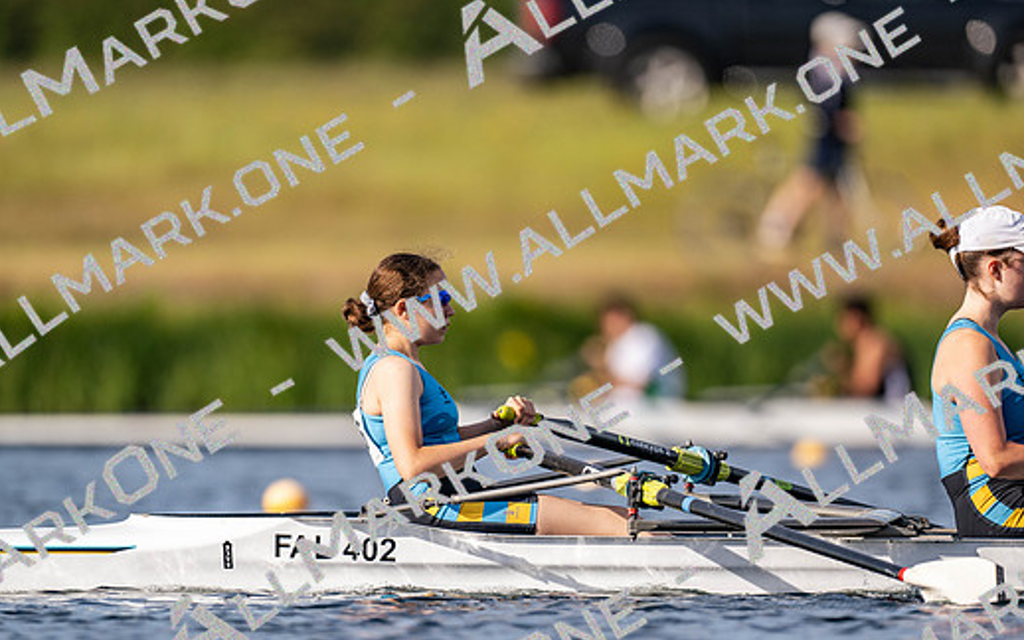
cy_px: 377
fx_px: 19093
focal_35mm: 684
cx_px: 569
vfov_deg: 1.9
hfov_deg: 3.1
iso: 200
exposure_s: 1/2500
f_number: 4
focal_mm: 600
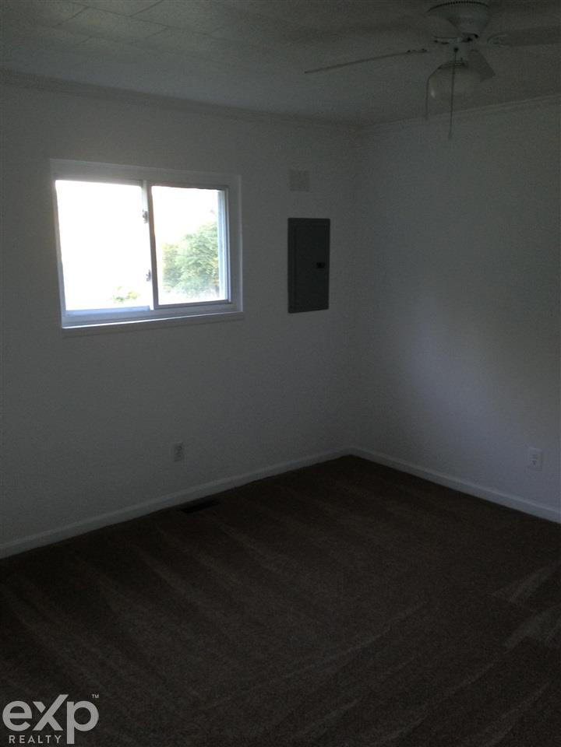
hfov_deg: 42.9
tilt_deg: -11.0
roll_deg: +0.3
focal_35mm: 33
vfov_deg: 55.4
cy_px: 374
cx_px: 280
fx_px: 713
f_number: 2.4
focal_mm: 4.12
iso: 125
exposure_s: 1/20
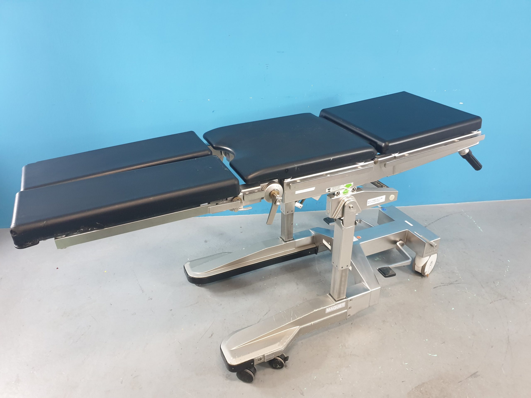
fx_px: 399
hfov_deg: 67.3
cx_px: 266
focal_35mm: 26
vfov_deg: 53.1
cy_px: 199
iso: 320
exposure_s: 1/33
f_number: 1.5
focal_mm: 4.3
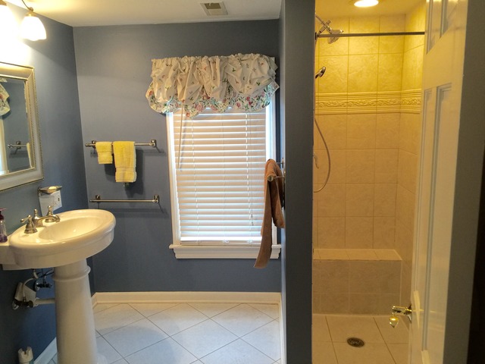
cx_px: 242
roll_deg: +1.3
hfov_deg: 61.7
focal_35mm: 29
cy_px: 182
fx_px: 406
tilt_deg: -11.2
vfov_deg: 48.2
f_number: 2.2
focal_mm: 4.15
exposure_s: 1/15
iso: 50
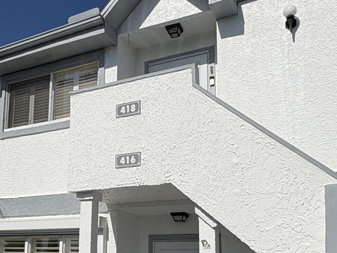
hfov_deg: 43.0
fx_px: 419
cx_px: 102
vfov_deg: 32.7
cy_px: 200
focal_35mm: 43
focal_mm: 2.22
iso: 40
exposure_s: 1/6667
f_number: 2.2
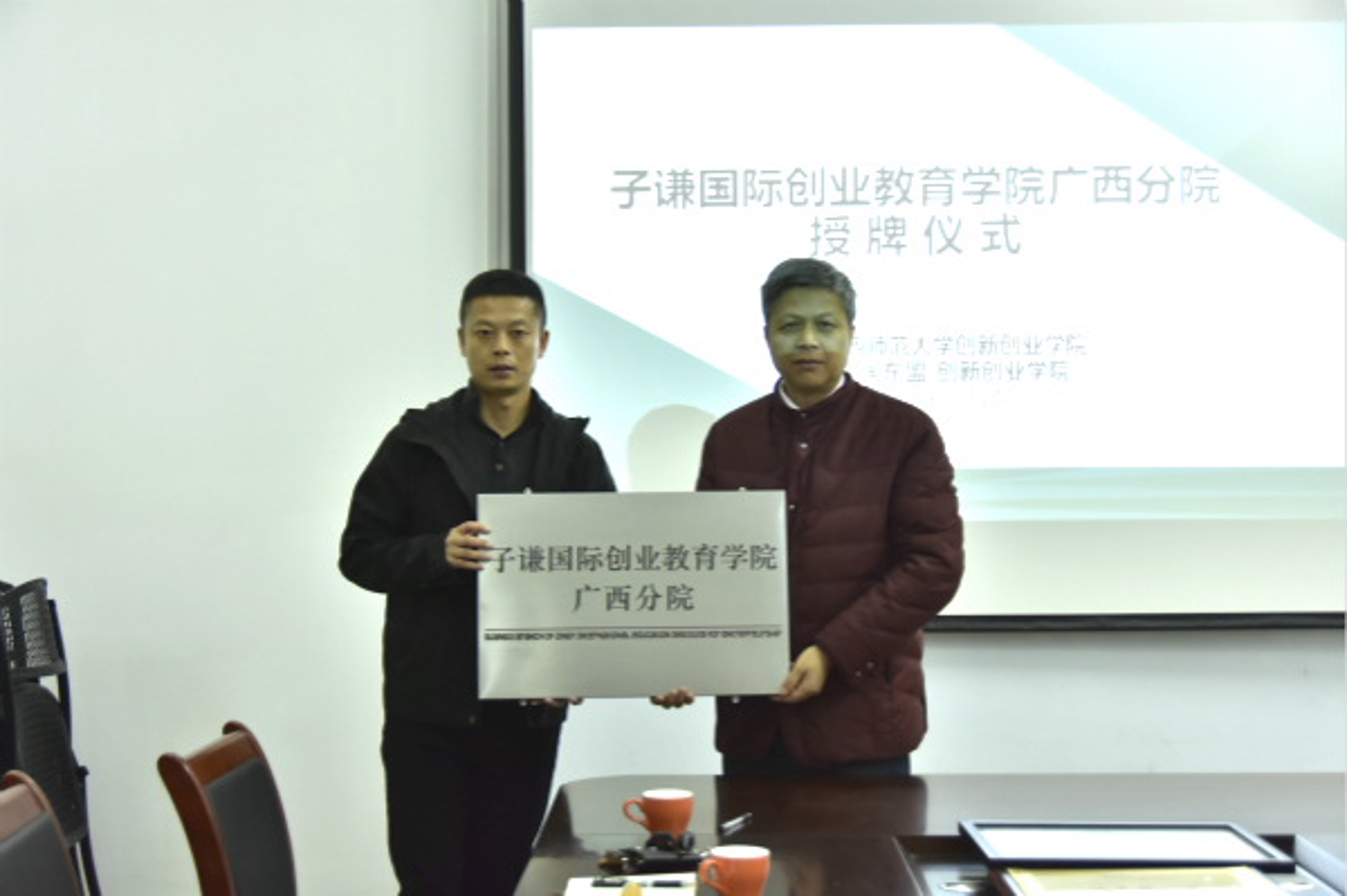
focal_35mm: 54
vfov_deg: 25.0
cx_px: 674
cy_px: 448
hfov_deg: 36.9
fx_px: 2019
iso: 1250
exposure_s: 1/60
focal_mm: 36
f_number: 4.2
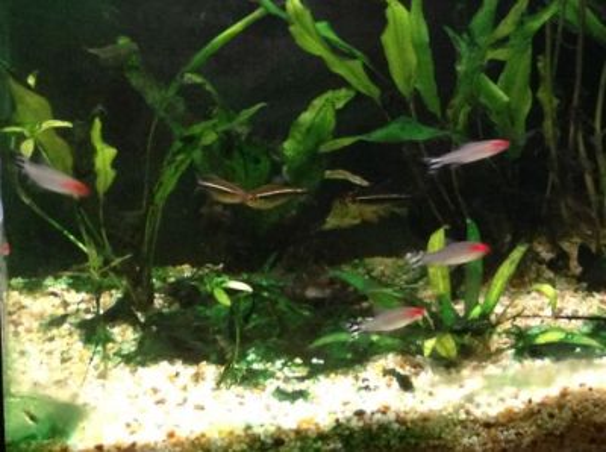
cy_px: 226
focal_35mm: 33
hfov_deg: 55.5
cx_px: 303
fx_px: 576
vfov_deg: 42.8
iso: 400
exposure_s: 1/15
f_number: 2.4
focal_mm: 4.13
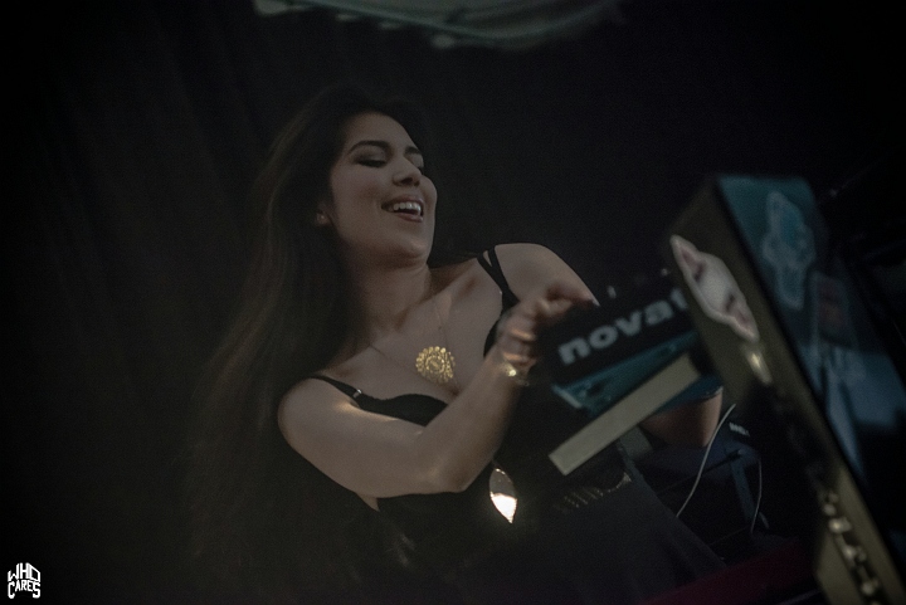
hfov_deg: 28.8
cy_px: 302
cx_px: 453
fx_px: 1763
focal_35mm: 70
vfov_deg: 19.5
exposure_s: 1/100
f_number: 2.8
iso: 3200
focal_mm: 70
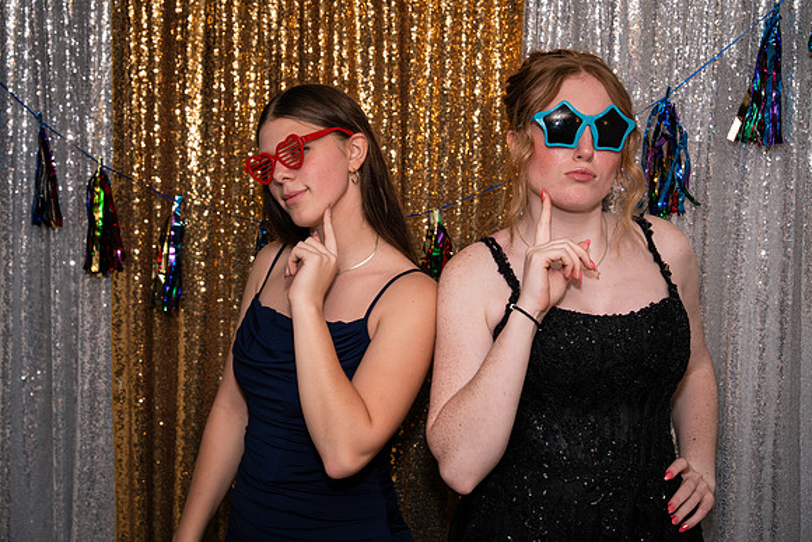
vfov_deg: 23.8
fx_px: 1286
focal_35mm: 57
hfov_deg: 35.0
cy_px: 271
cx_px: 406
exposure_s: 1/250
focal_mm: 57
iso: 400
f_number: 5
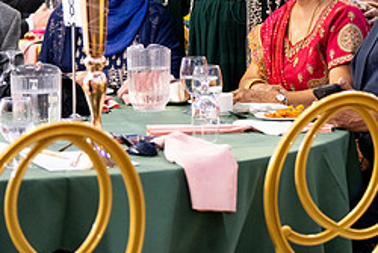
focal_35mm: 173
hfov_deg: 11.8
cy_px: 21
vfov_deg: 7.9
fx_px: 1817
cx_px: 338
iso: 4000
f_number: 2.8
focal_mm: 70
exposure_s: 1/200
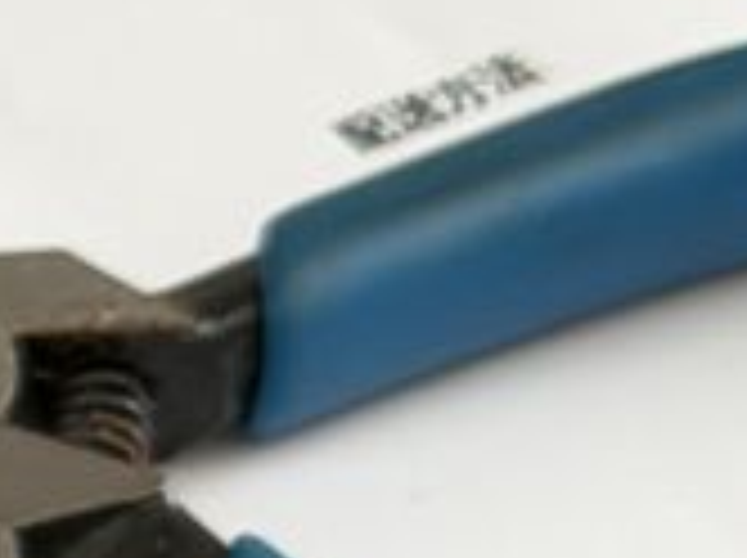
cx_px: -1750
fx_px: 7499
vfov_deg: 4.2
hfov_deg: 5.3
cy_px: 711
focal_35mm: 348
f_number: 1.78
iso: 160
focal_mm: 6.76
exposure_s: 1/60
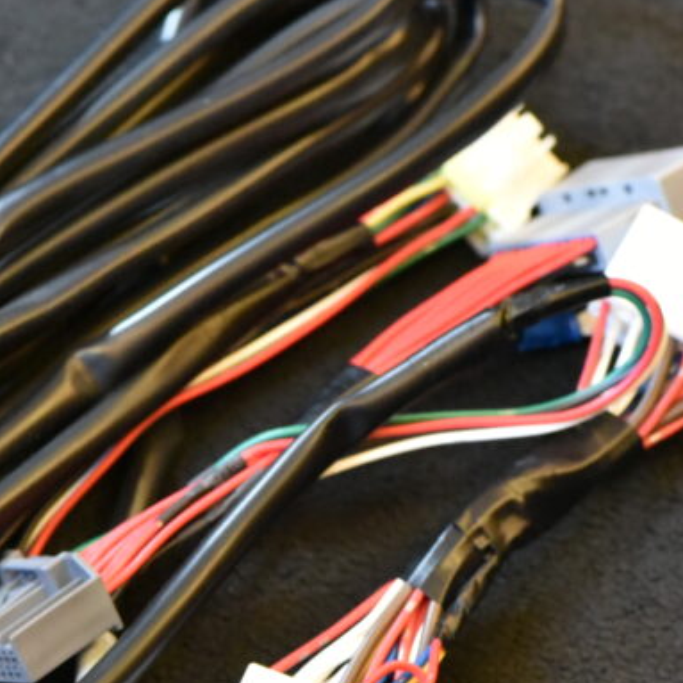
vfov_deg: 7.3
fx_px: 5335
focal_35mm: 239
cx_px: 169
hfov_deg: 7.3
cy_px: 362
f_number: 9
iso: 12800
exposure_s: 1/125
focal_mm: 105
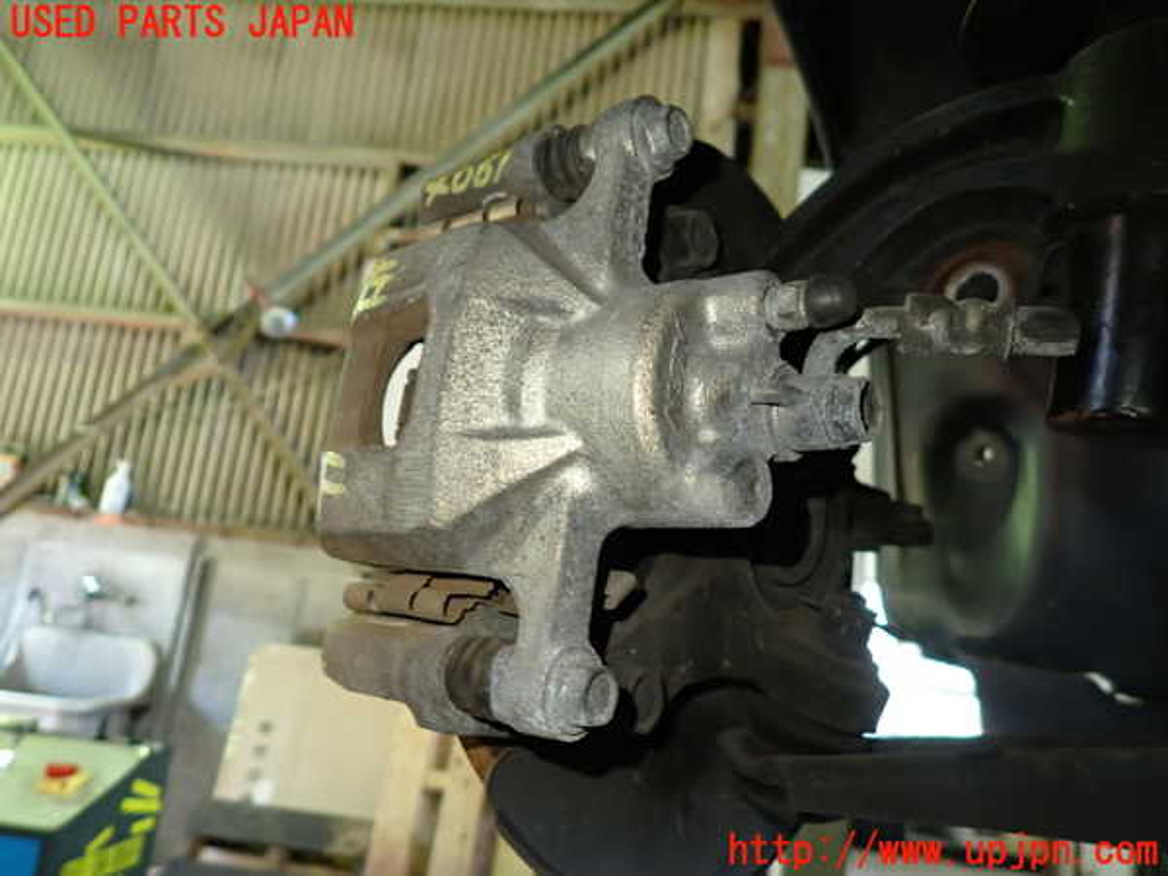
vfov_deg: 54.9
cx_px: 584
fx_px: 844
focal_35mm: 25
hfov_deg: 69.4
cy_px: 438
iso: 320
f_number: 2
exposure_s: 1/30
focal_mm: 4.5
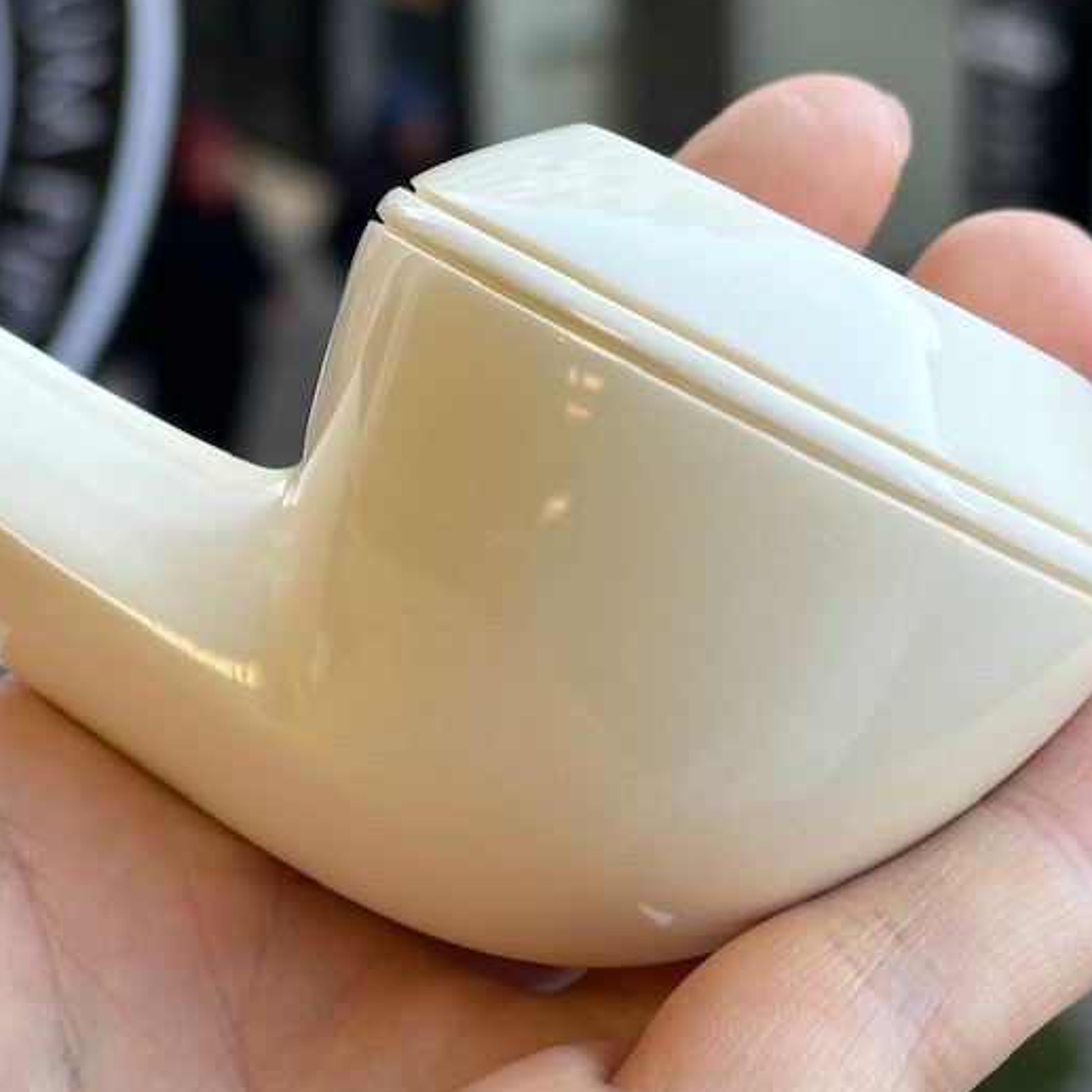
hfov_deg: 16.5
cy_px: 361
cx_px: 232
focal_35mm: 105
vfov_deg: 16.5
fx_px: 3747
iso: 50
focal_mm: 6.86
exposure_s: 1/163
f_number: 1.78
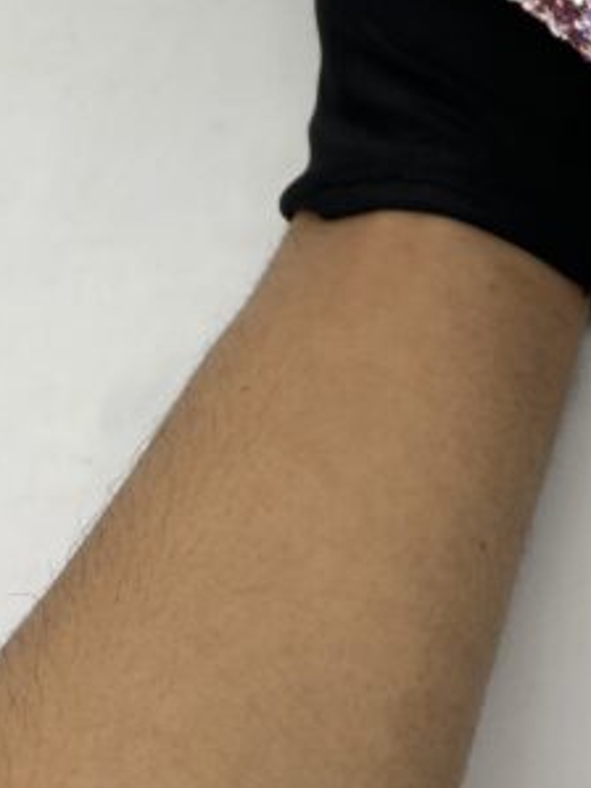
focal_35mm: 89
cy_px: -327
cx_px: 704
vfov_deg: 19.7
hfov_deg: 16.0
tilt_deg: -48.1
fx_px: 2027
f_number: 1.5
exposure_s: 1/100
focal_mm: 5.7
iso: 32
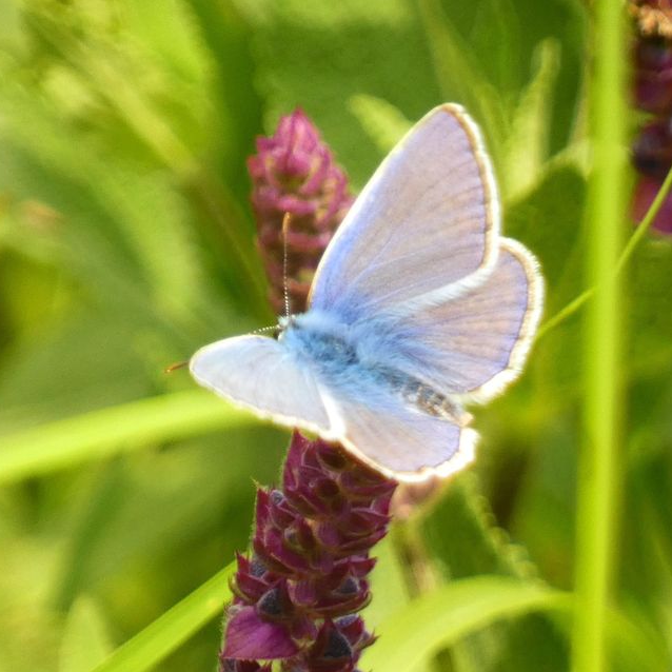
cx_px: 352
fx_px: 25346
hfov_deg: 1.5
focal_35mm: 1154
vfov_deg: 1.5
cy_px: 336
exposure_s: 1/125
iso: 200
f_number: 5.6
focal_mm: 174.8
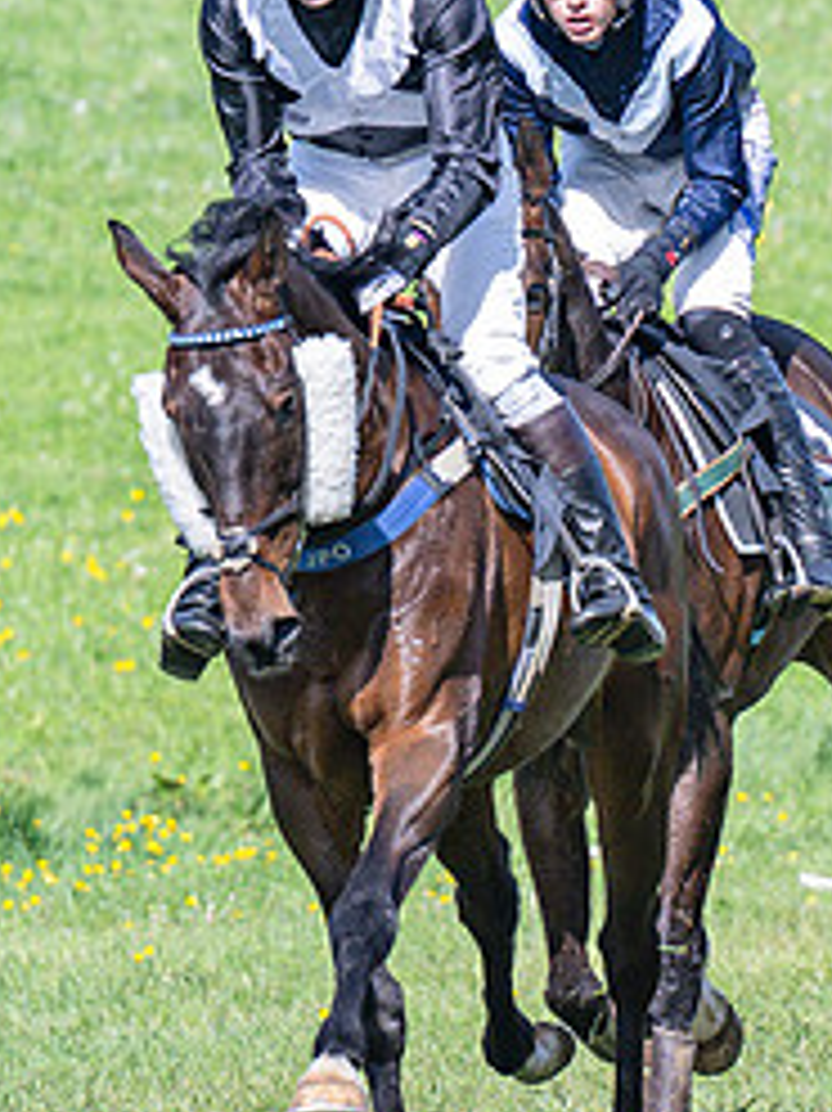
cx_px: -38
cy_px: 327
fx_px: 28931
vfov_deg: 2.2
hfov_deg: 1.6
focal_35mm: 902
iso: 400
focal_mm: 150
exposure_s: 1/2000
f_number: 4
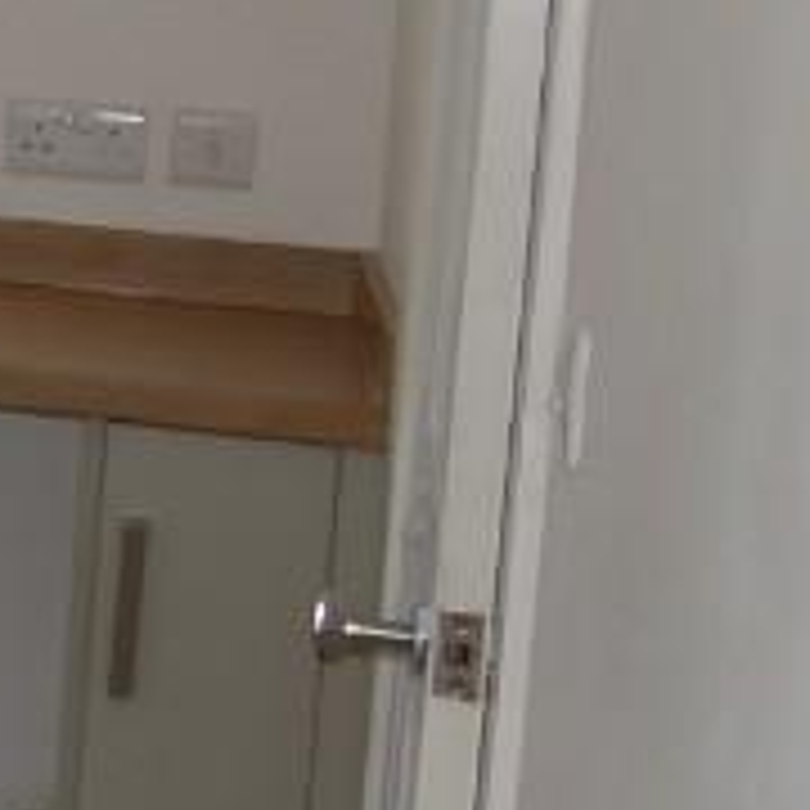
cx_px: -1368
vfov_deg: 14.2
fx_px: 3203
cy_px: 27
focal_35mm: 121
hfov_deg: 11.1
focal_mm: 4.3
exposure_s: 1/320
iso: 160
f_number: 2.8
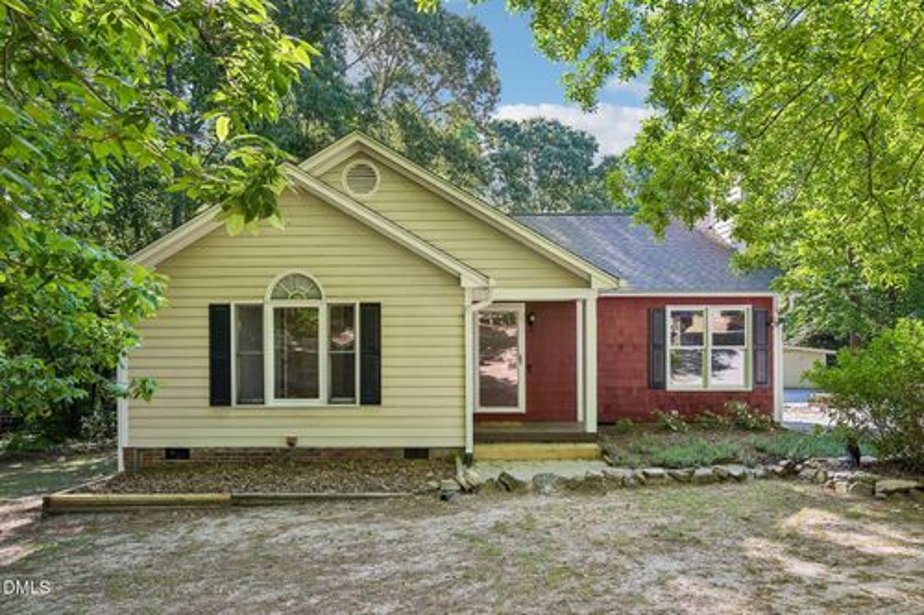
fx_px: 526
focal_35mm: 20
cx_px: 462
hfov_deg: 82.6
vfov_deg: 60.7
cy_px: 308
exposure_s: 1/50
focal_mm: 20.5
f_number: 8
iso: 100
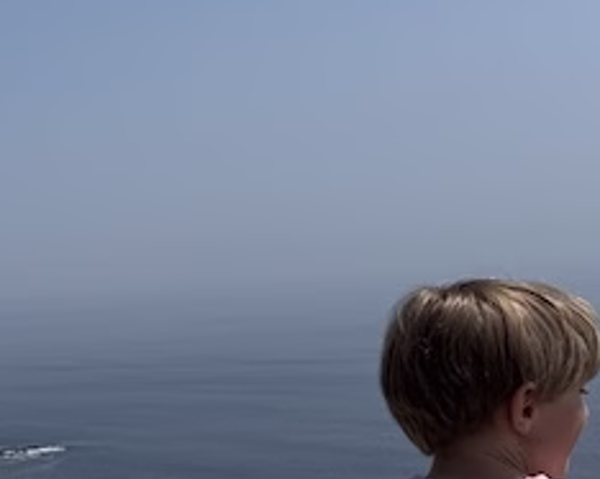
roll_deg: +3.4
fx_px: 1420
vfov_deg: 18.4
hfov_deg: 21.6
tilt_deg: -9.9
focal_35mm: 80
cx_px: -177
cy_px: 533
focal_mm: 6.76
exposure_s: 1/10417
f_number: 1.78
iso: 80
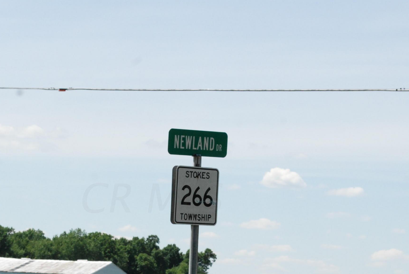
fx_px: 1625
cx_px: 152
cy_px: 197
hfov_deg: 14.3
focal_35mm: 143
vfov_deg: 9.6
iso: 800
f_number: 14
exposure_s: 1/800
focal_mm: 55
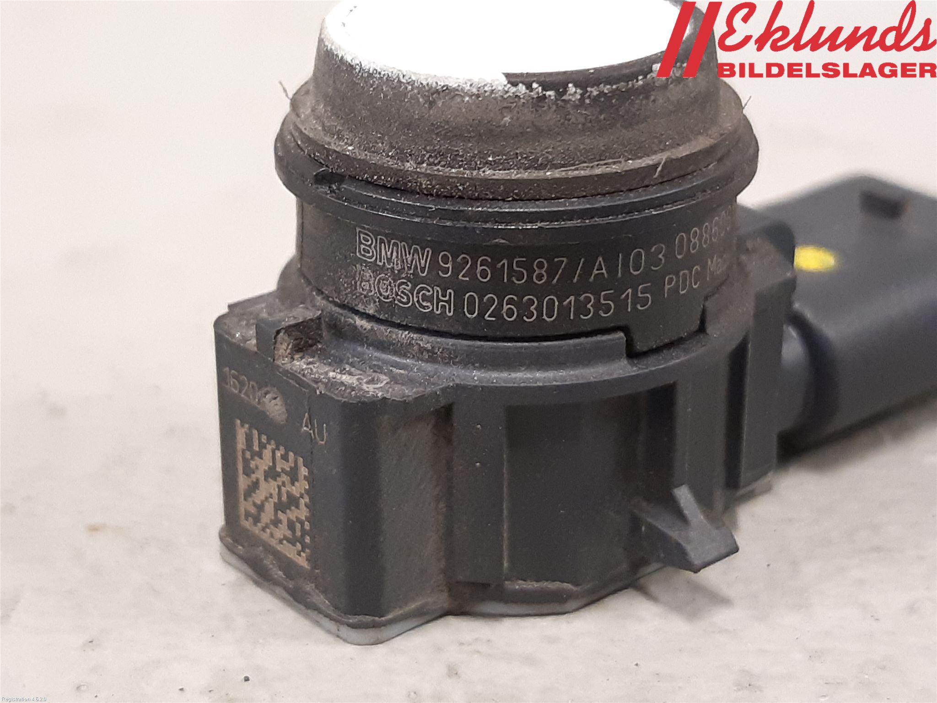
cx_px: 468
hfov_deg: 67.3
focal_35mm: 26
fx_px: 704
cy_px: 352
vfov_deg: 53.1
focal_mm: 3.93
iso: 200
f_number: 1.7
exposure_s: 1/33
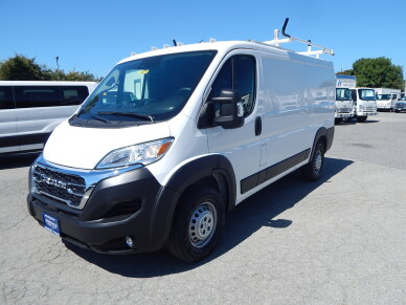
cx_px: 203
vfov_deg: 54.9
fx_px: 293
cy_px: 152
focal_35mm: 25
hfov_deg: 69.4
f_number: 6.1
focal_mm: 4.5
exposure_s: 1/800
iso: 125
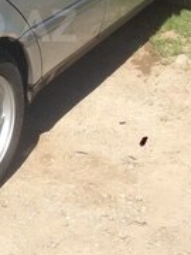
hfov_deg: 15.7
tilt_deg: -15.7
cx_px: -33
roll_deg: +4.9
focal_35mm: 91
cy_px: 26
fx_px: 669
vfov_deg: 21.1
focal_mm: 4.12
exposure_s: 1/1355
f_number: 2.4
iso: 50
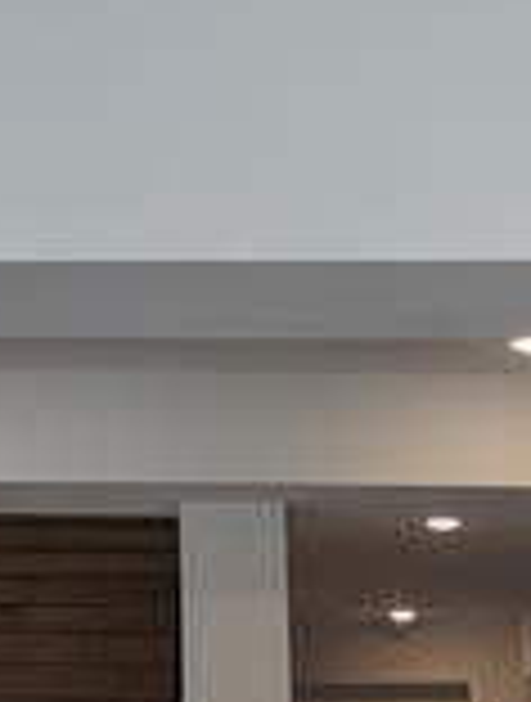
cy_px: -94
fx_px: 2400
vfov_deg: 16.1
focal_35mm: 118
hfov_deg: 12.3
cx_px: -140
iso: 45
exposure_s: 1/120
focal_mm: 6.81
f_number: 1.85
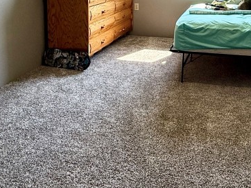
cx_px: 178
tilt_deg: -5.7
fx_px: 283
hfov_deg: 46.7
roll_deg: -1.4
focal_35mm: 39
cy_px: -1
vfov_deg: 33.6
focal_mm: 2.22
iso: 160
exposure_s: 1/99
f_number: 2.2
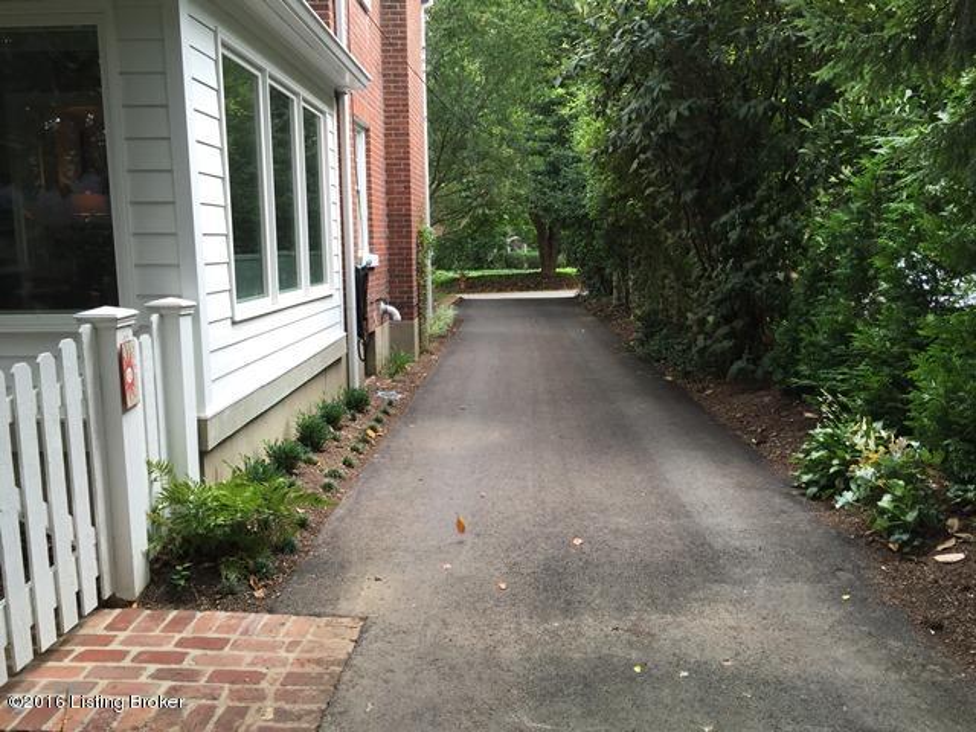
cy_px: 366
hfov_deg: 61.7
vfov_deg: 48.2
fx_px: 818
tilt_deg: -8.0
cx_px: 488
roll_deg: -0.2
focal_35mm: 29
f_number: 2.2
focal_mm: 4.15
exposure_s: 1/120
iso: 50
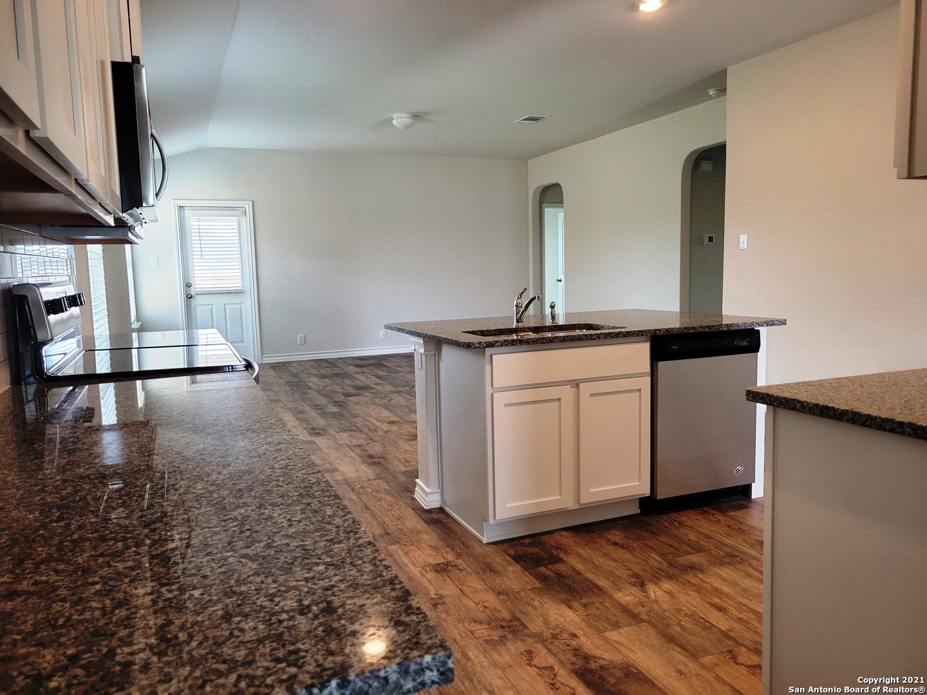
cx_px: 464
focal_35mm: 26
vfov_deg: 53.1
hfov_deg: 67.3
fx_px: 696
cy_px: 348
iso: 160
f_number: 1.8
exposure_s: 1/119
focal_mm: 5.4
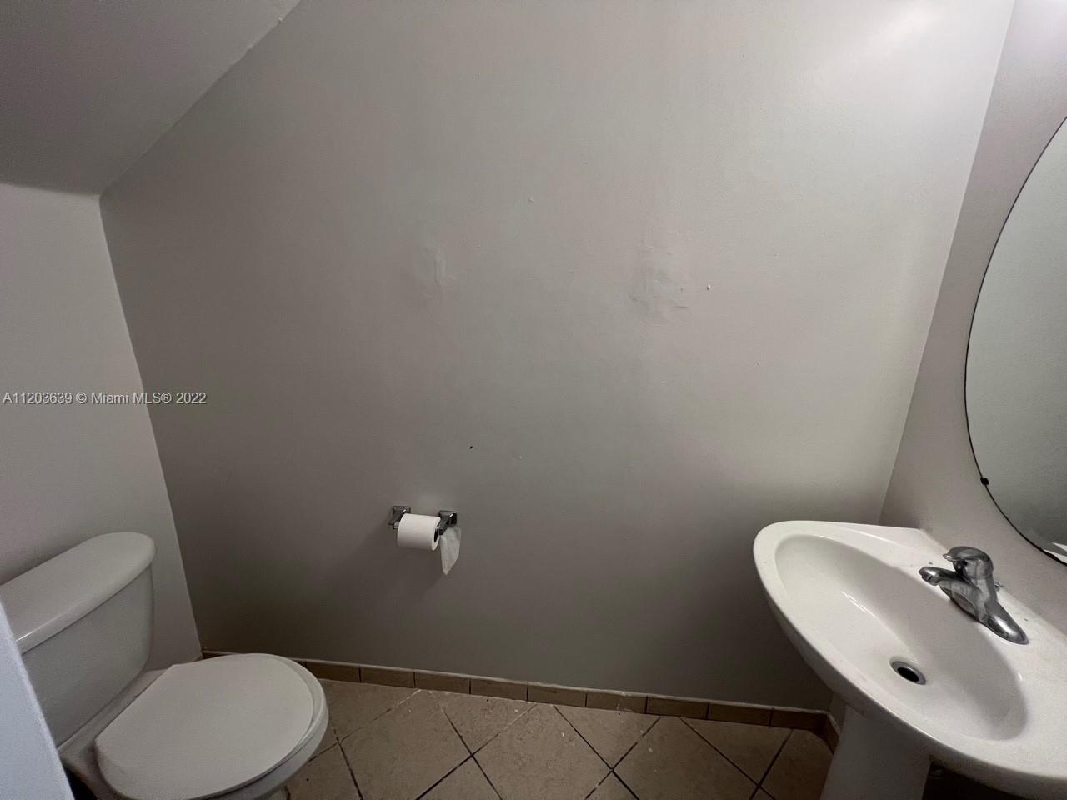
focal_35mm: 13
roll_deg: -1.3
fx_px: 401
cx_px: 534
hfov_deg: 106.2
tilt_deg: -14.2
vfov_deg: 89.9
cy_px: 400
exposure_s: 1/120
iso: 100
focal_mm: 1.57
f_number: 1.8
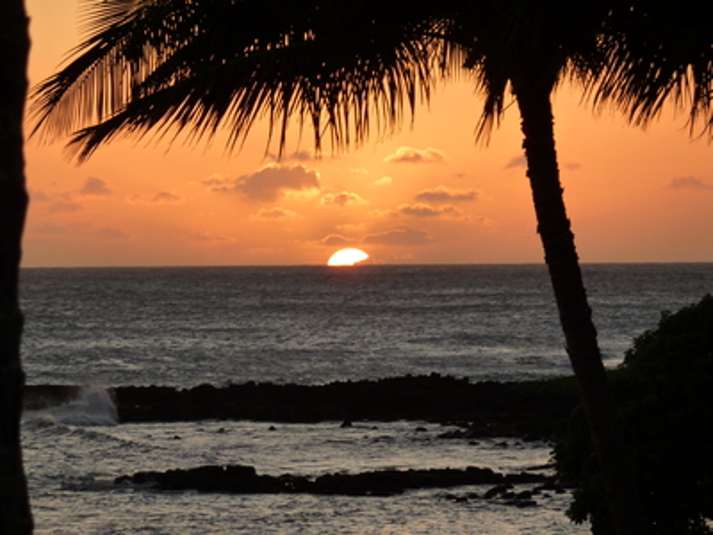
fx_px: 4985
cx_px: 356
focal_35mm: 242
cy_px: 268
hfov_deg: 8.2
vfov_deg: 6.1
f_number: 4.7
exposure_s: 1/200
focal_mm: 39.7
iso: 125
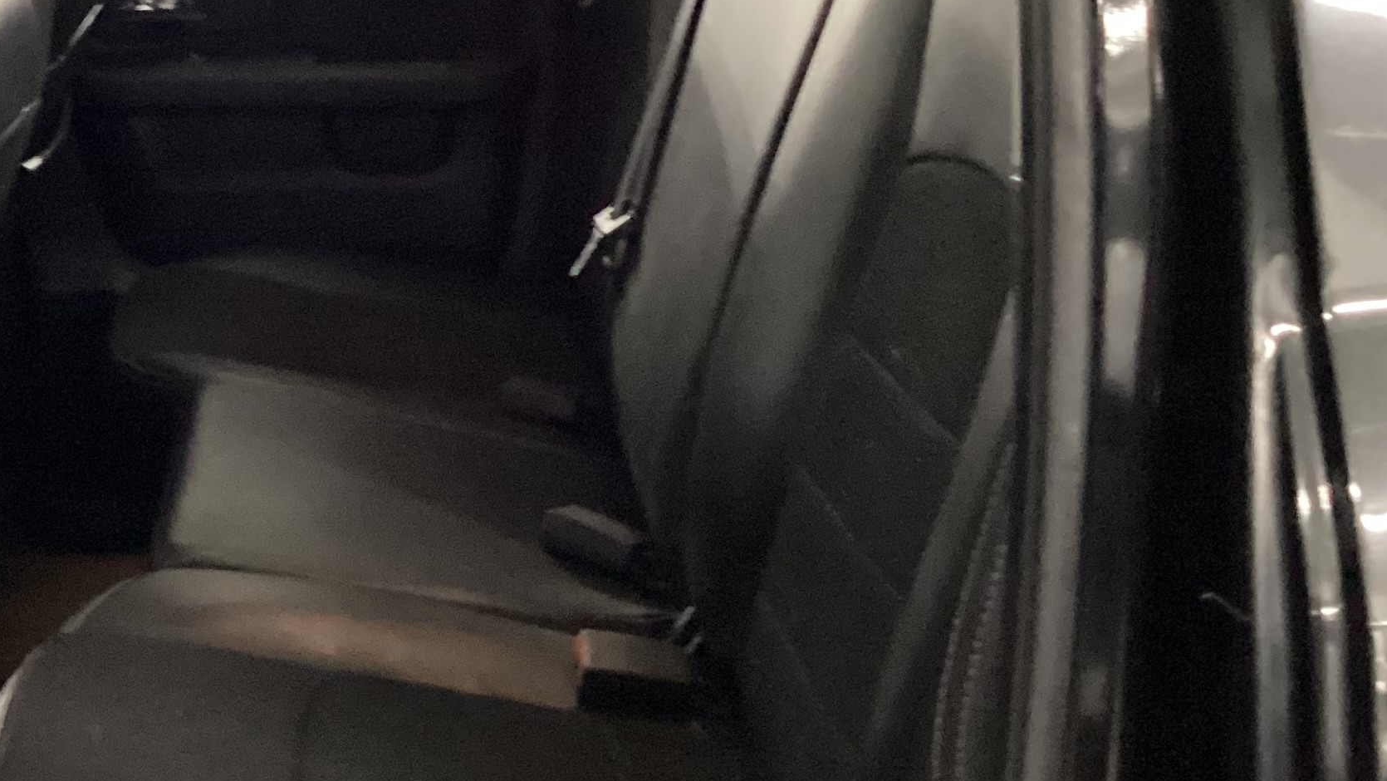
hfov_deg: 31.0
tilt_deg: -16.6
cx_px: 261
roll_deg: +0.5
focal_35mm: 66
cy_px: 321
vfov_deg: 18.3
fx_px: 2428
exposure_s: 1/17
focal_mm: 3.3
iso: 640
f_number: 2.4
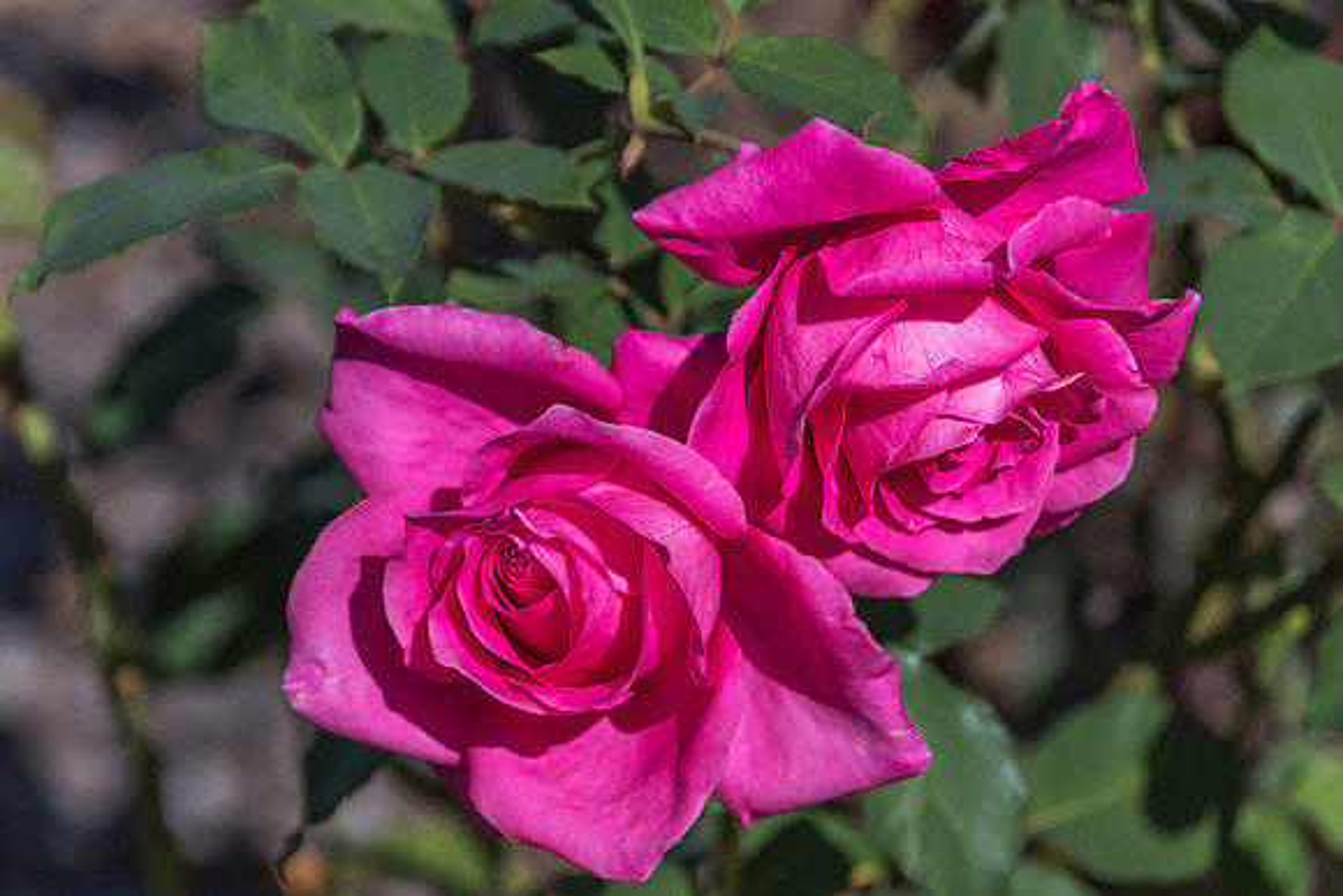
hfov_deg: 10.2
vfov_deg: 6.8
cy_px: 448
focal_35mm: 202
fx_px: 7556
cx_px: 672
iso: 100
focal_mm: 135
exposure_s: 1/2000
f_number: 5.6
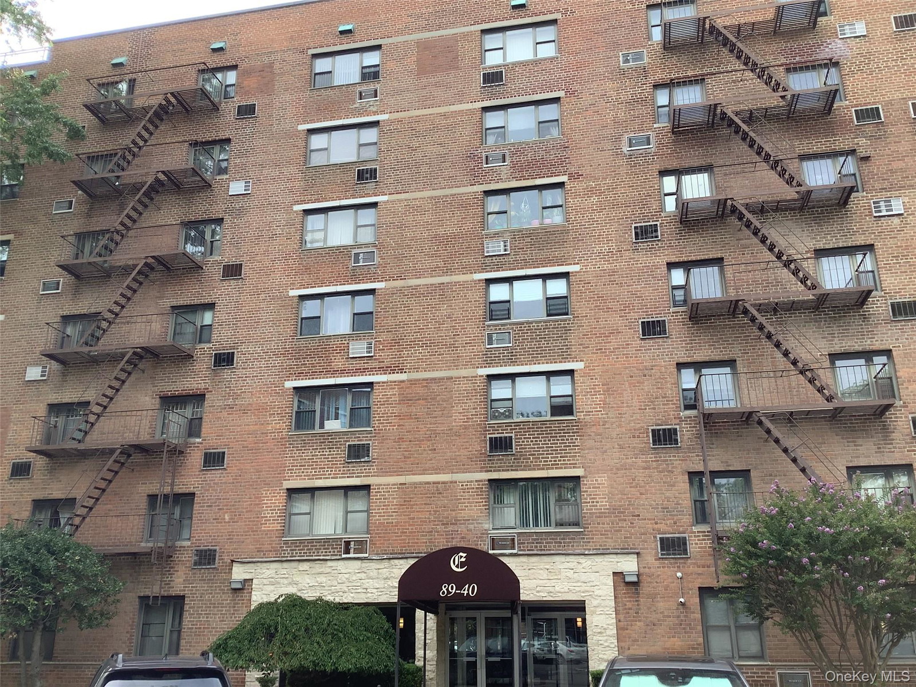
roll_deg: +0.7
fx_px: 820
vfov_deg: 45.4
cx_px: 458
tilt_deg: +16.5
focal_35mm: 31
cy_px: 344
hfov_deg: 58.4
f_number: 2.4
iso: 25
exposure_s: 1/205
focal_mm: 3.3
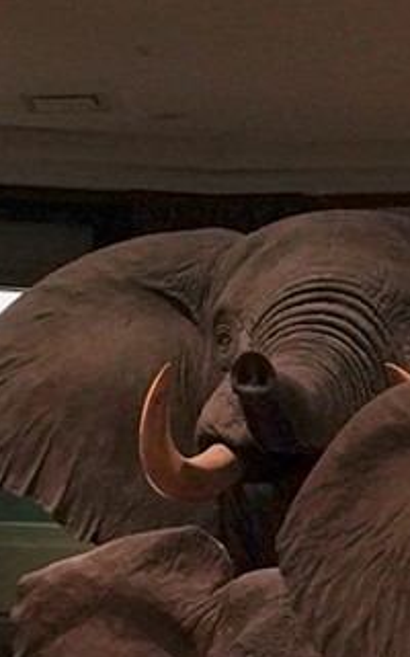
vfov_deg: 8.9
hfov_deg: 5.7
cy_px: 969
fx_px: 4094
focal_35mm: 229
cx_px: 492
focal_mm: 36
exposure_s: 1/80
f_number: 2.8
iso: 3200
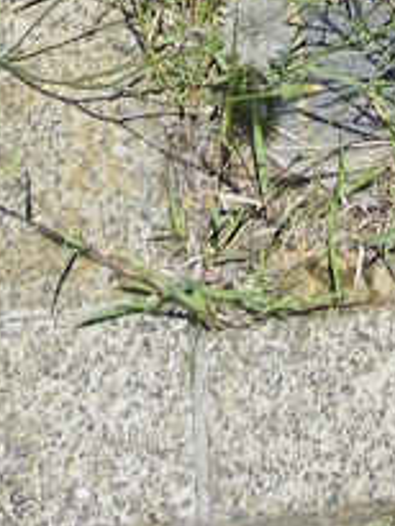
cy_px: -962
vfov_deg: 10.2
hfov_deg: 9.4
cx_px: 641
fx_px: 2310
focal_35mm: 152
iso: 64
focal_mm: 4.6
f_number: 5
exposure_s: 1/320
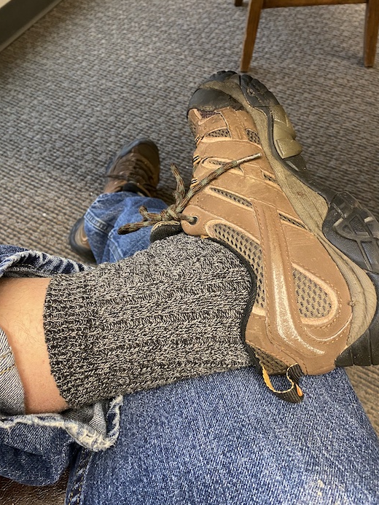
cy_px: 230
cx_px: 191
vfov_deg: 59.9
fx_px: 438
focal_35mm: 30
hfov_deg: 46.8
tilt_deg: -54.9
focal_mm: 4.25
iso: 500
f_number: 1.8
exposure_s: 1/40
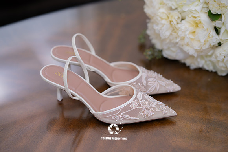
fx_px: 538
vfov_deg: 16.1
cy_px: 76
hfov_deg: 23.9
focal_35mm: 85
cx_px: 114
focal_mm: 85
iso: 500
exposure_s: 1/125
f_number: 2
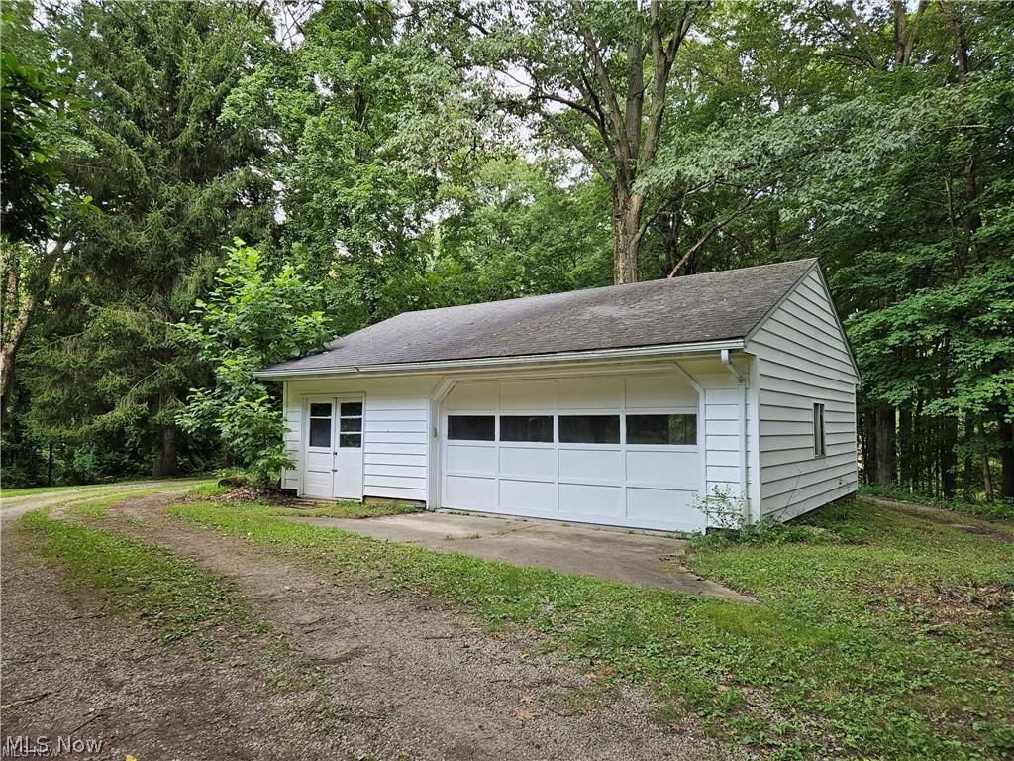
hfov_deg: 73.9
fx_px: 674
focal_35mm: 23
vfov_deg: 58.9
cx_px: 507
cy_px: 380
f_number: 1.8
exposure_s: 1/120
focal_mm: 5.4
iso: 25
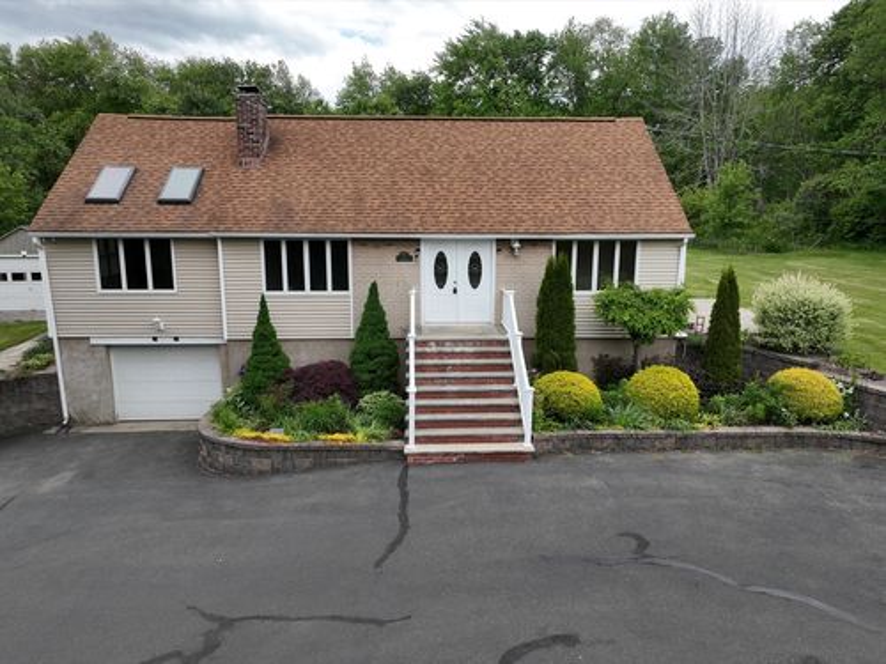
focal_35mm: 24
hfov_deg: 71.6
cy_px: 332
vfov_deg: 56.8
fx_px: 614
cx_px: 443
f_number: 2.8
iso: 130
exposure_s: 1/30
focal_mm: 12.29
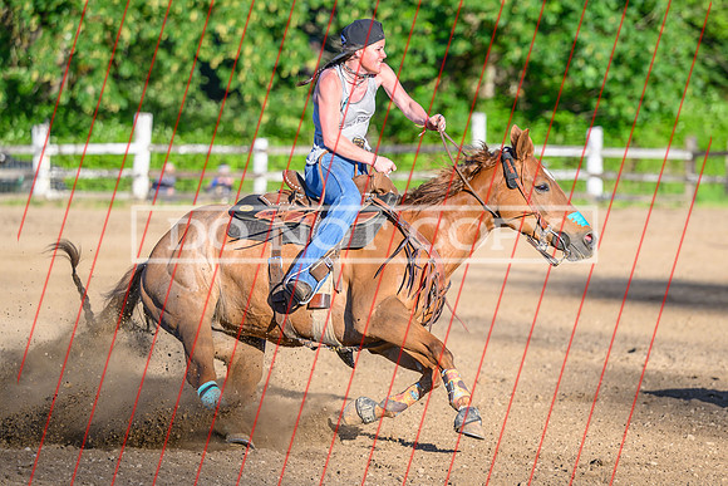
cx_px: 392
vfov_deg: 8.4
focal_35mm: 163
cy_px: 273
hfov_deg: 12.6
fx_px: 3295
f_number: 2.8
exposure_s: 1/2500
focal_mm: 115
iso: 250
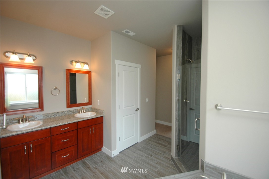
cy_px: 90
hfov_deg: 100.5
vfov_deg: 77.2
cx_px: 134
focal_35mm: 15
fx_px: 112
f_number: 3.5
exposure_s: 1/50
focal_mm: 10
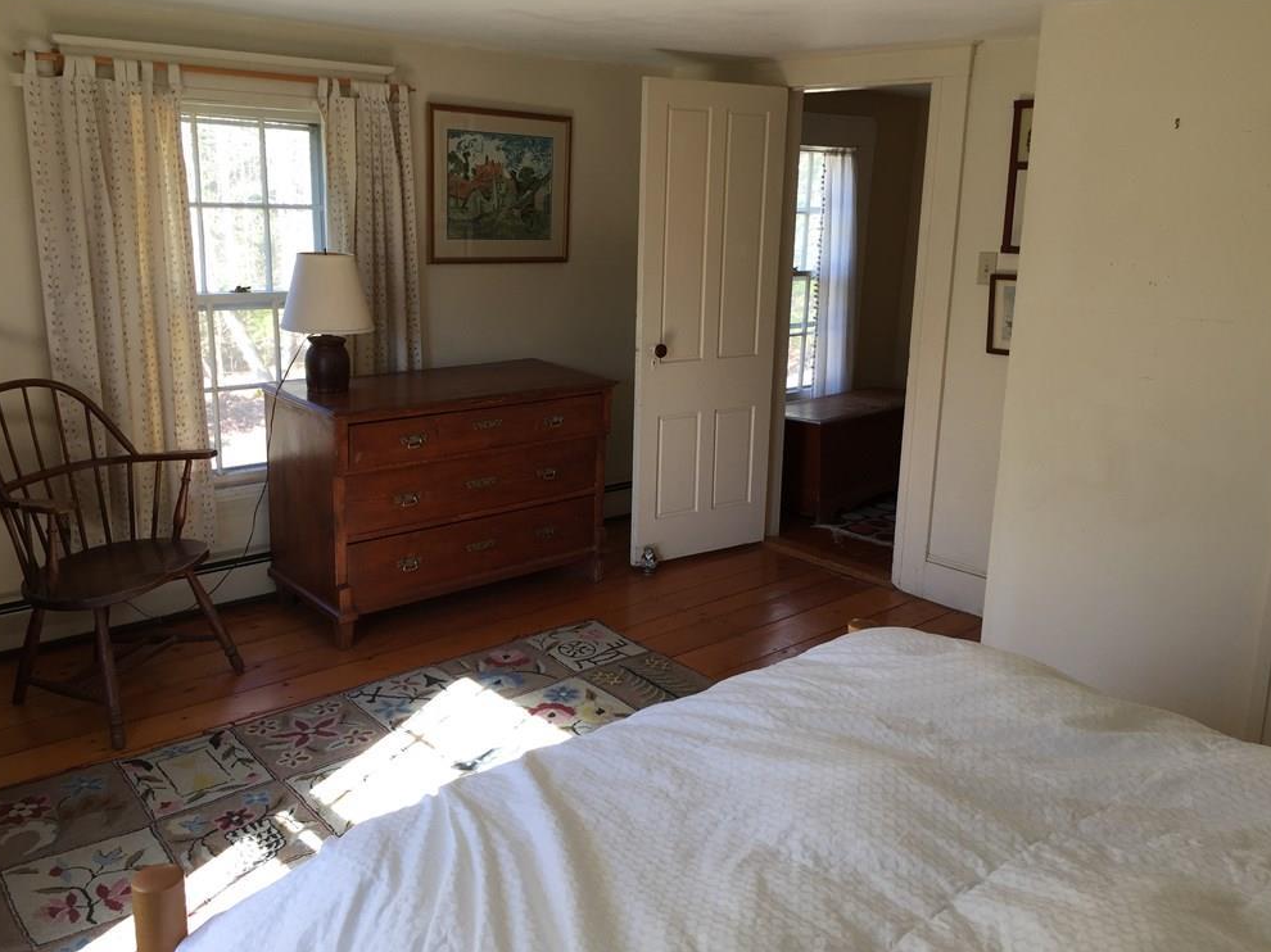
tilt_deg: -12.8
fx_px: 1101
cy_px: 481
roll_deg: -2.5
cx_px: 625
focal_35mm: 30
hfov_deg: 60.0
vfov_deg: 46.8
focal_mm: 4.15
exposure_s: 1/60
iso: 32
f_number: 2.2
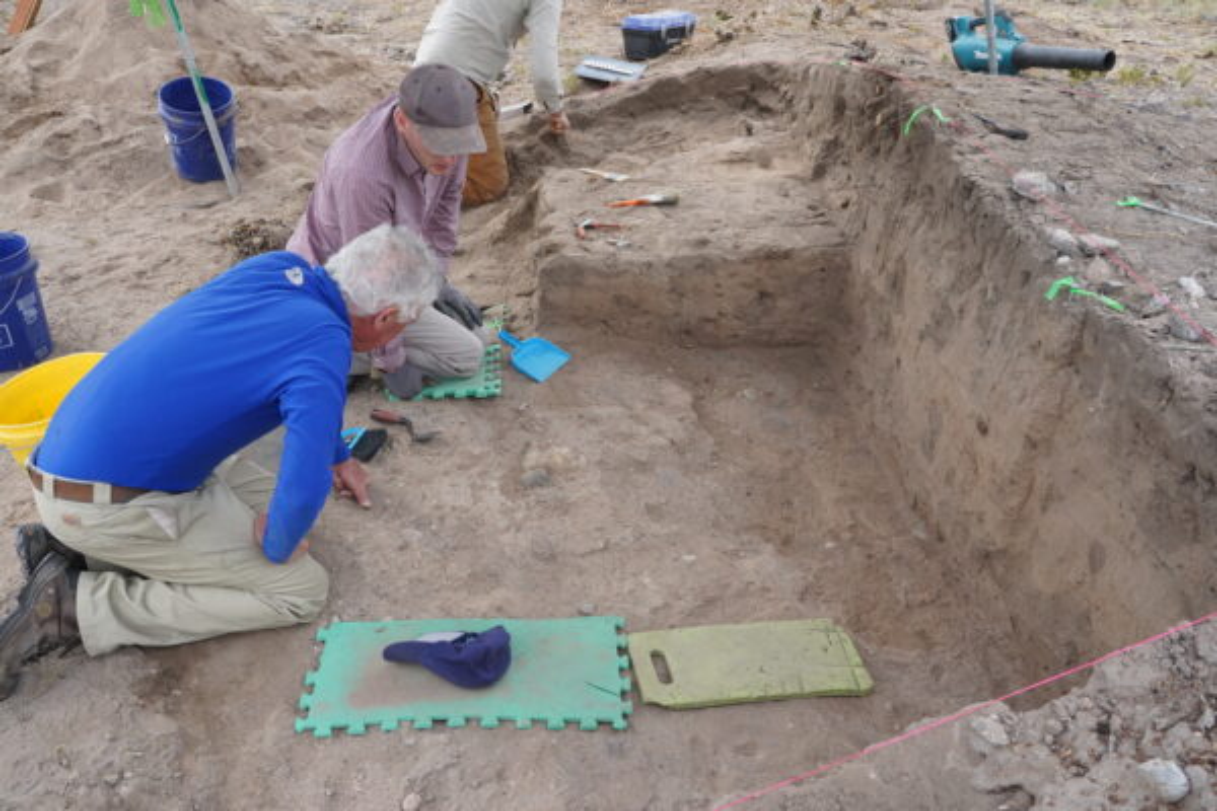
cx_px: 608
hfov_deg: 60.3
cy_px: 406
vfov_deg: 42.3
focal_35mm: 31
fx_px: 1048
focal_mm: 31
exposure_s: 1/160
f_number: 18
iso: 1250
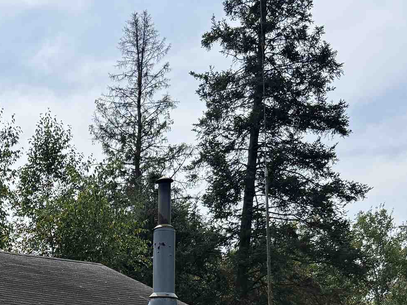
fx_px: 882
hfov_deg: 24.6
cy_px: 354
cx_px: -18
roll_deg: -0.9
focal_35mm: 75
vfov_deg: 18.7
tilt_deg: +7.6
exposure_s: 1/6173
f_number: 1.78
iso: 100
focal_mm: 6.76
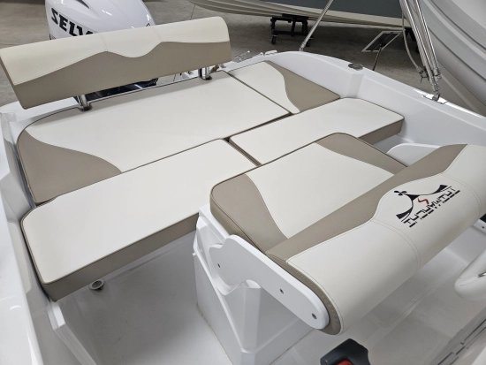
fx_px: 323
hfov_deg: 73.9
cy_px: 182
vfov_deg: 58.9
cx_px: 243
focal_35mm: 23
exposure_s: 1/100
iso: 80
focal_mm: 5.4
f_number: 1.8
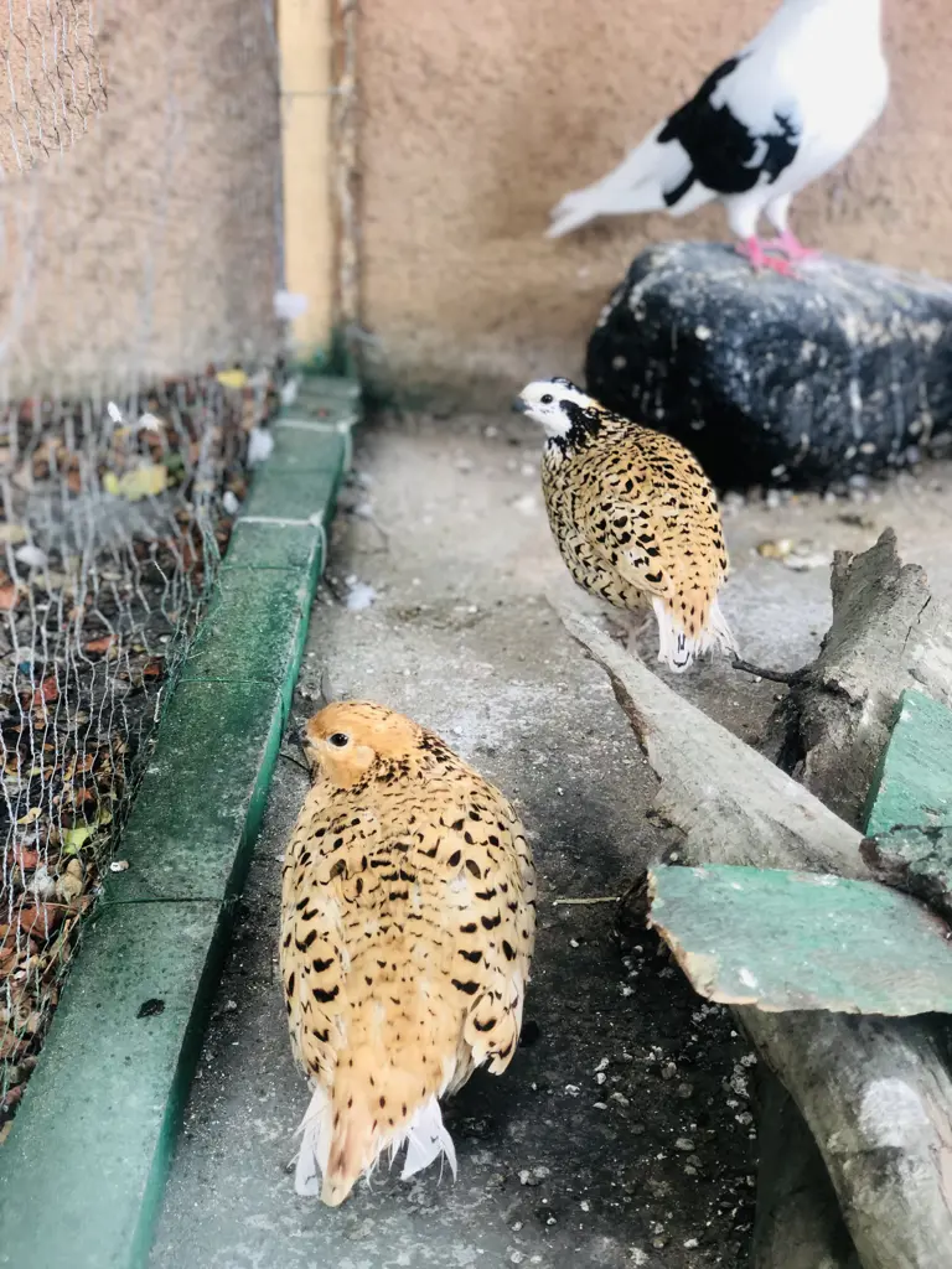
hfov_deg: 28.0
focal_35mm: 52
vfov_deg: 36.8
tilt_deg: -24.2
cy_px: 634
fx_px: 1907
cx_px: 476
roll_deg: +0.9
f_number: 2.4
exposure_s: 1/60
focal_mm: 6
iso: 64
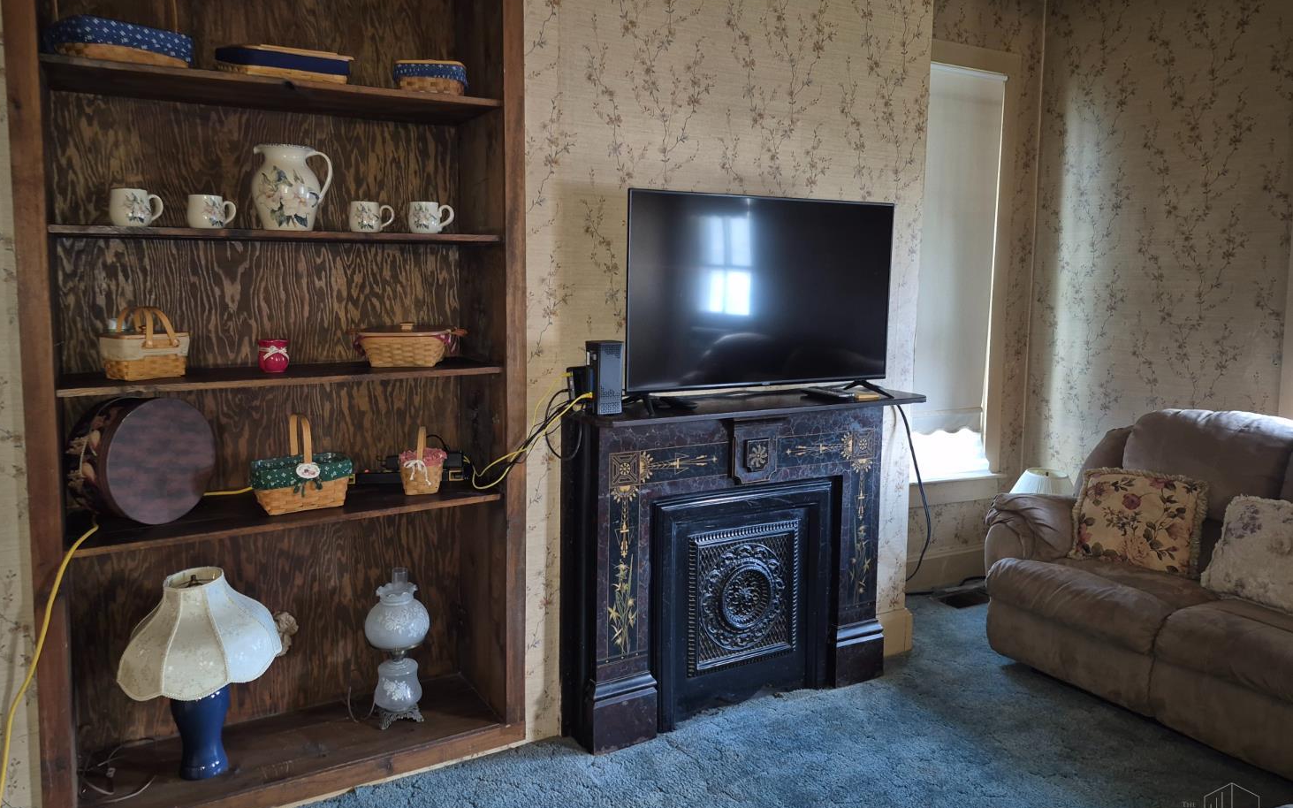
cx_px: 632
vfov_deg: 49.2
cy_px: 356
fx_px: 881
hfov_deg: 72.5
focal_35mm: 25
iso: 125
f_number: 1.8
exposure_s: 1/10
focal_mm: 5.4
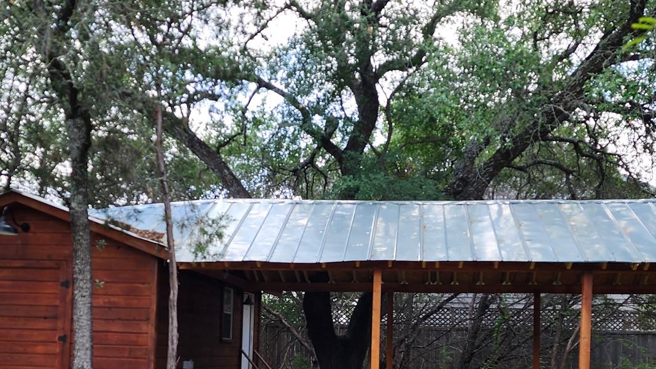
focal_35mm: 48
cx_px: 330
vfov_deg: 24.2
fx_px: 835
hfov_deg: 42.9
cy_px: 331
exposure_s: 1/180
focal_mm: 6.4
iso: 20
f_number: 1.8
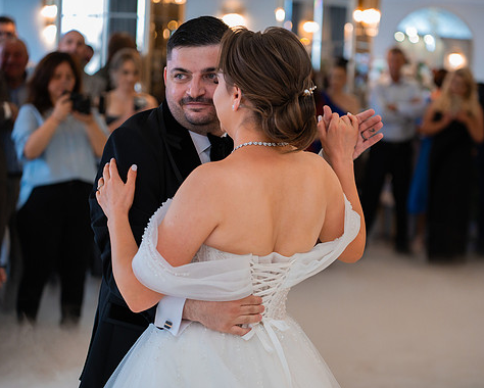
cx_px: 283
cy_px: 195
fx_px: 1233
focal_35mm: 86
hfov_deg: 22.2
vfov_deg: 17.9
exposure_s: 1/320
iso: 2500
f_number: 2.8
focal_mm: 75
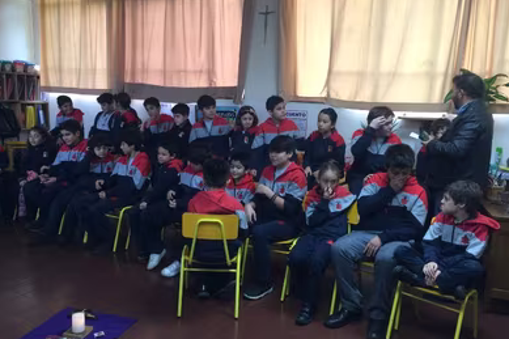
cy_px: 181
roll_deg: -2.9
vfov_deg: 42.3
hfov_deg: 60.3
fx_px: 438
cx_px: 255
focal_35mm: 31
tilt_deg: -9.7
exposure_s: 1/17
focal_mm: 4.15
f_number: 2.2
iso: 50
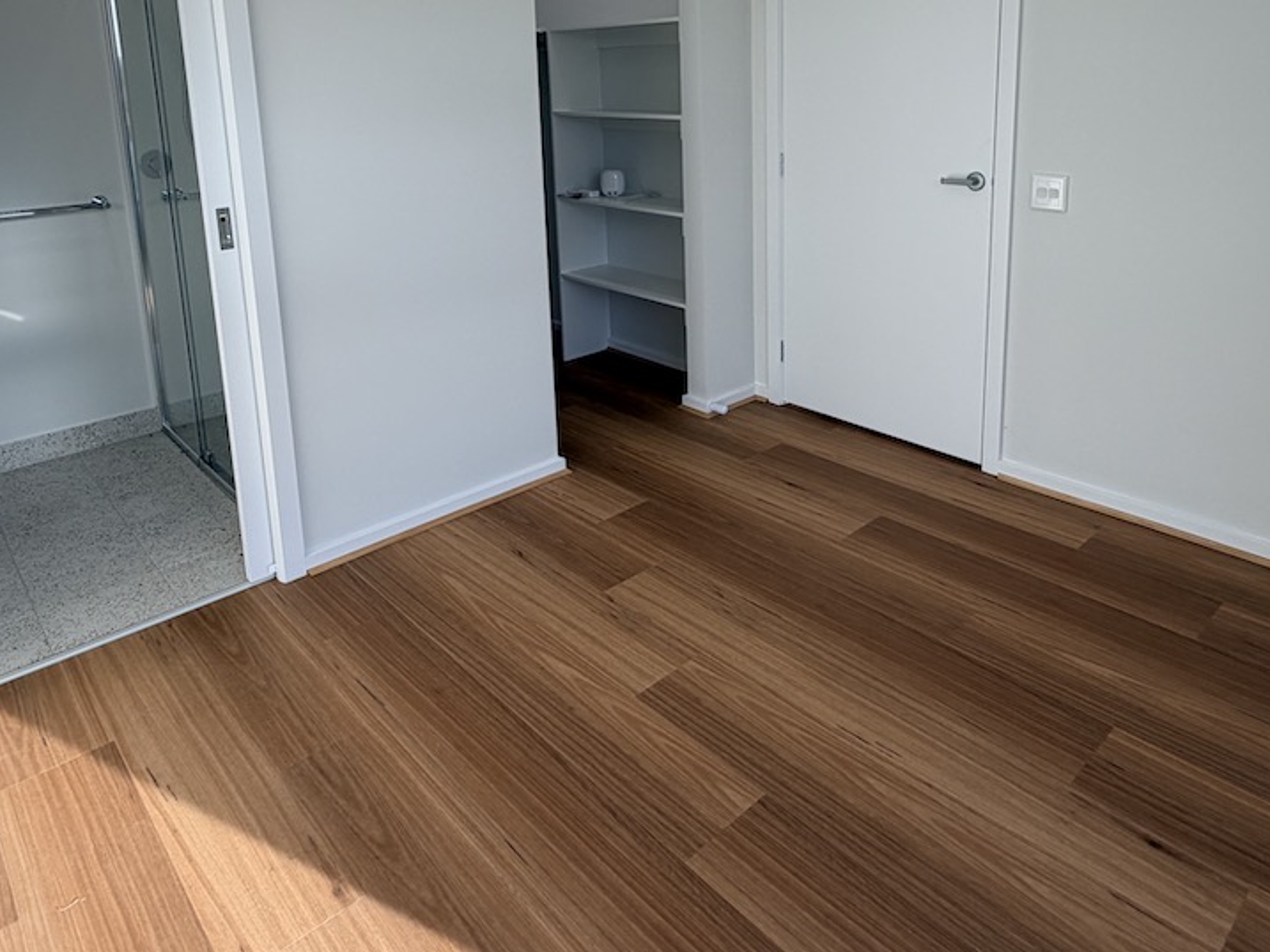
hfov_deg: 69.2
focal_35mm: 25
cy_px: 226
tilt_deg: -10.6
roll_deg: +0.7
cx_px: 693
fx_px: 917
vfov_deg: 52.2
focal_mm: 2.22
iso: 32
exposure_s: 1/100
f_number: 2.2
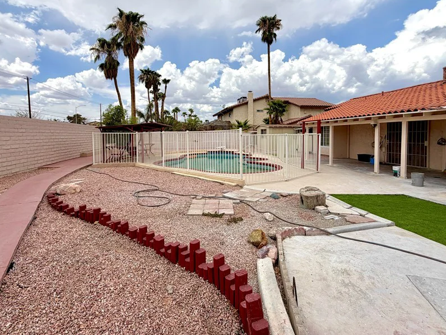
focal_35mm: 18
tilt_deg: -2.0
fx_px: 232
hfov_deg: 87.8
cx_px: 220
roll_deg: +1.3
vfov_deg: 71.2
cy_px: 143
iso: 20
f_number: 2.2
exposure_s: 1/1368
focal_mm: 2.22
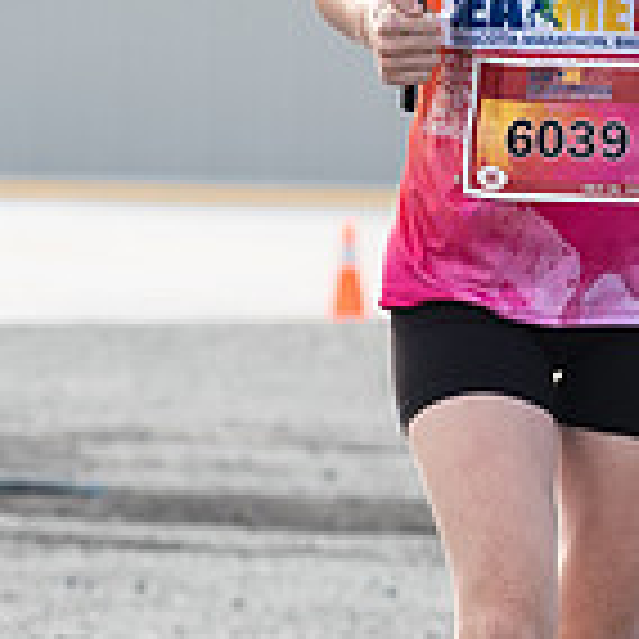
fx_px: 9878
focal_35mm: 473
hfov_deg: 3.7
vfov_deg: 3.7
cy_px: 113
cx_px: 513
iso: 250
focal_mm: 102
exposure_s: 1/1000
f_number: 4.5
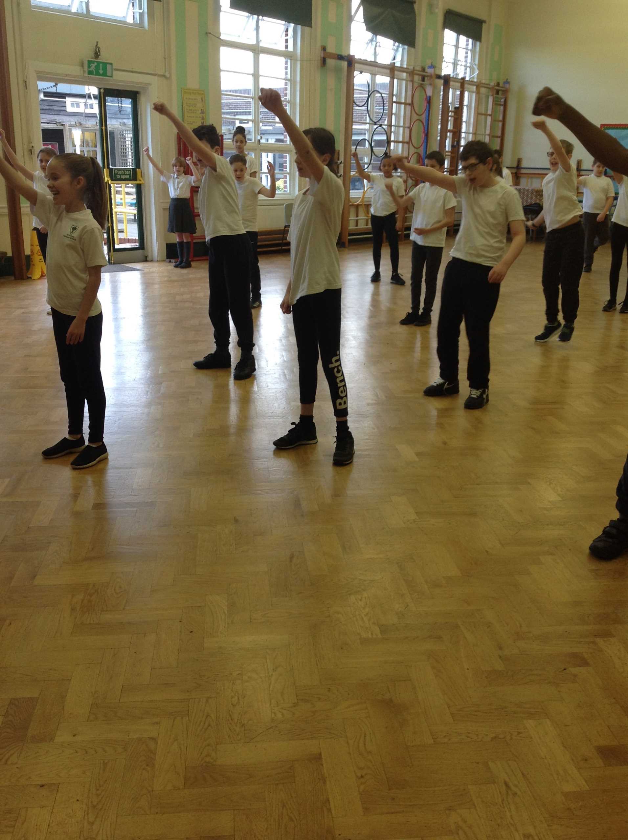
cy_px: 420
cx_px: 314
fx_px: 849
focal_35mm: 35
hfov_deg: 40.6
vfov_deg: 52.7
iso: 64
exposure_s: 1/60
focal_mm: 4.28
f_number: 2.4
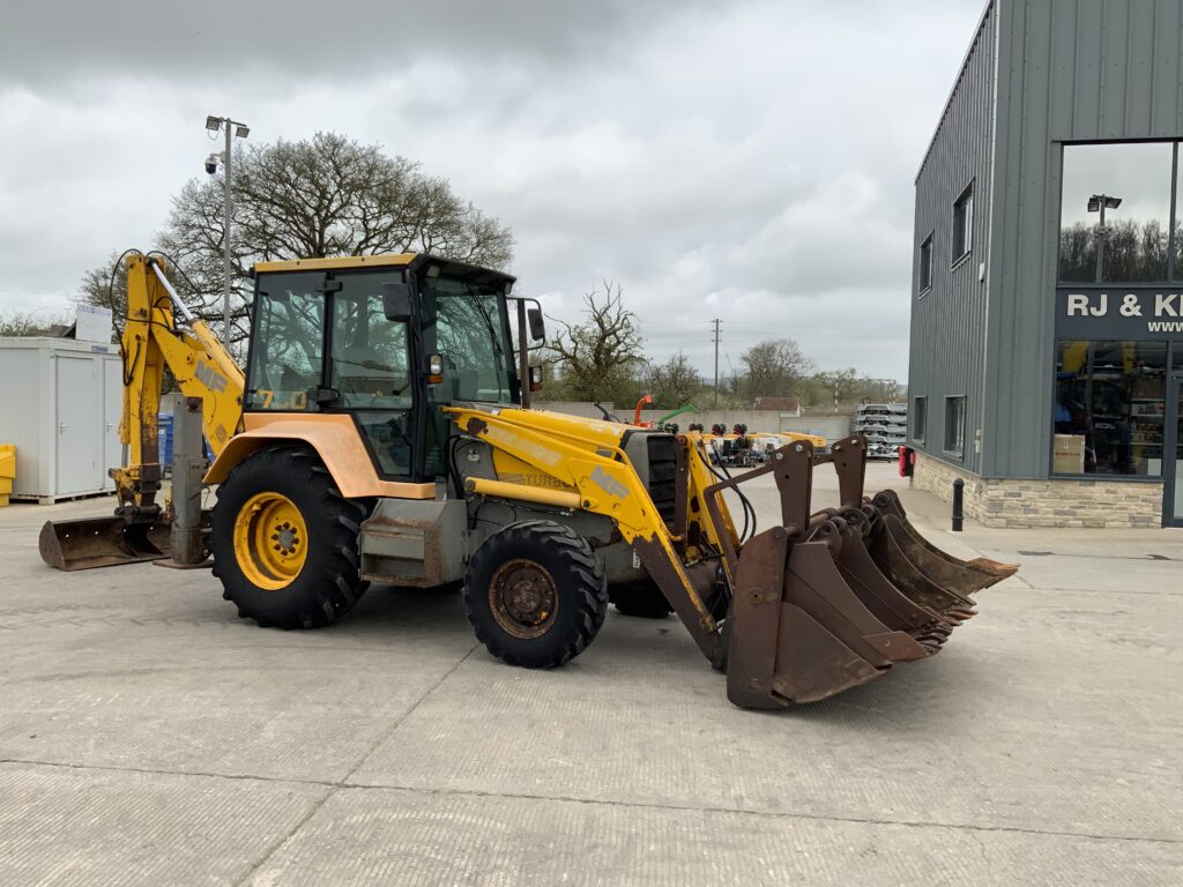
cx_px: 592
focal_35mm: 29
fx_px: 991
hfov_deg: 61.7
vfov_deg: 48.2
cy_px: 444
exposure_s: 1/709
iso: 16
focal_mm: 3
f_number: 1.8
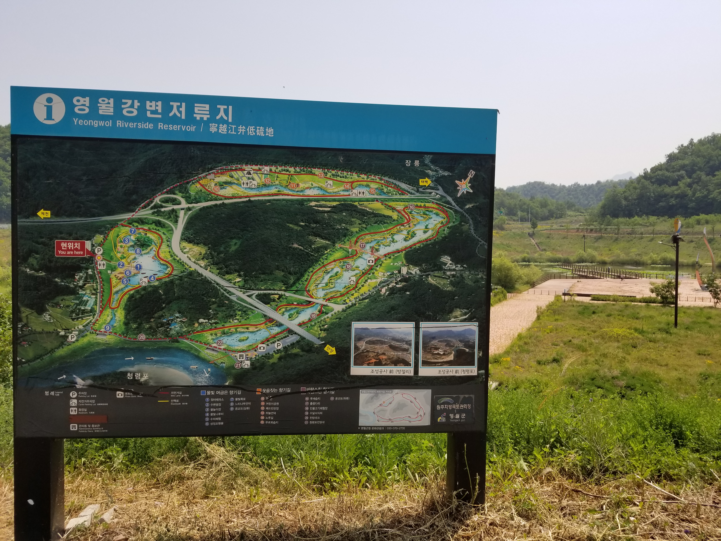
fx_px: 542
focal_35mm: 26
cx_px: 360
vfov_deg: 53.1
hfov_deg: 67.3
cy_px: 270
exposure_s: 1/2736
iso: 50
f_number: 1.7
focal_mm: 4.25
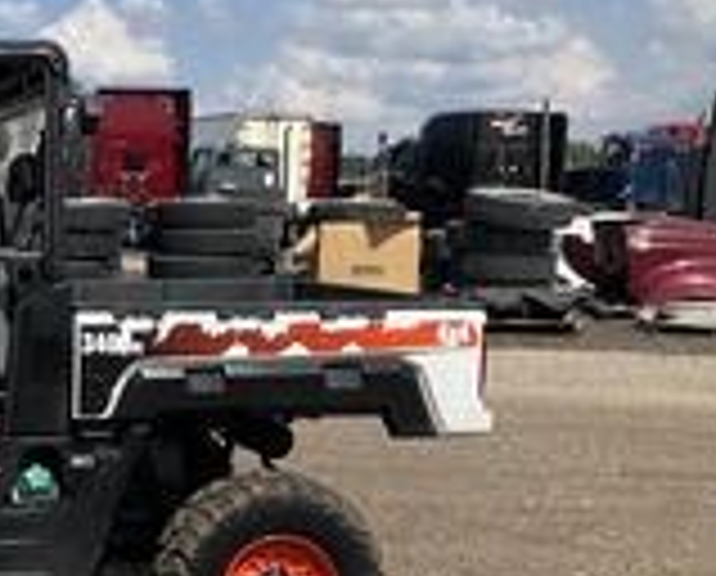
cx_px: -126
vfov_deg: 21.6
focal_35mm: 71
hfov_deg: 24.4
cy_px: 374
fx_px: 1508
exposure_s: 1/2058
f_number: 1.8
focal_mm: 3
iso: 25
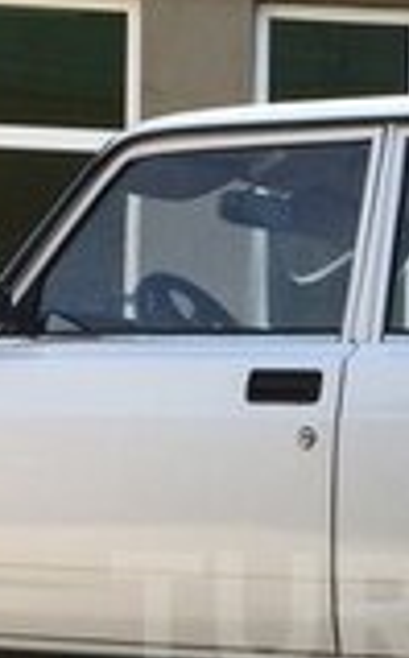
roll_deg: -1.8
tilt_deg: -2.6
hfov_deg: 10.0
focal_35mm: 128
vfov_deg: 16.1
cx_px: 533
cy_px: 615
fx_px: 2289
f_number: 2.2
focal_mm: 4.15
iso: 32
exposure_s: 1/471
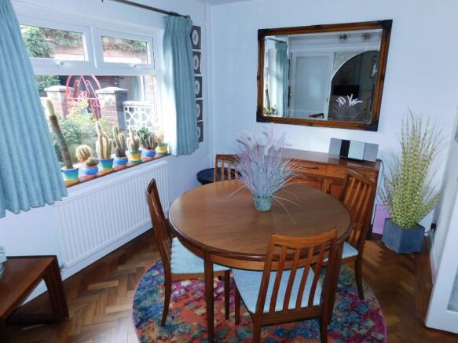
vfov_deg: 58.9
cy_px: 172
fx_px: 304
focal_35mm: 23
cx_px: 229
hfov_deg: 73.9
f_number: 3
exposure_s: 1/30
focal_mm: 4
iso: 200
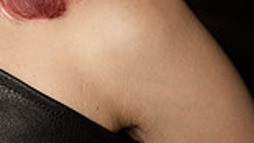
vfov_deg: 6.5
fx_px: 1239
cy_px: -106
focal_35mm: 184
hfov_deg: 11.4
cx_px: -77
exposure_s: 1/400
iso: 400
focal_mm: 47
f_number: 2.8
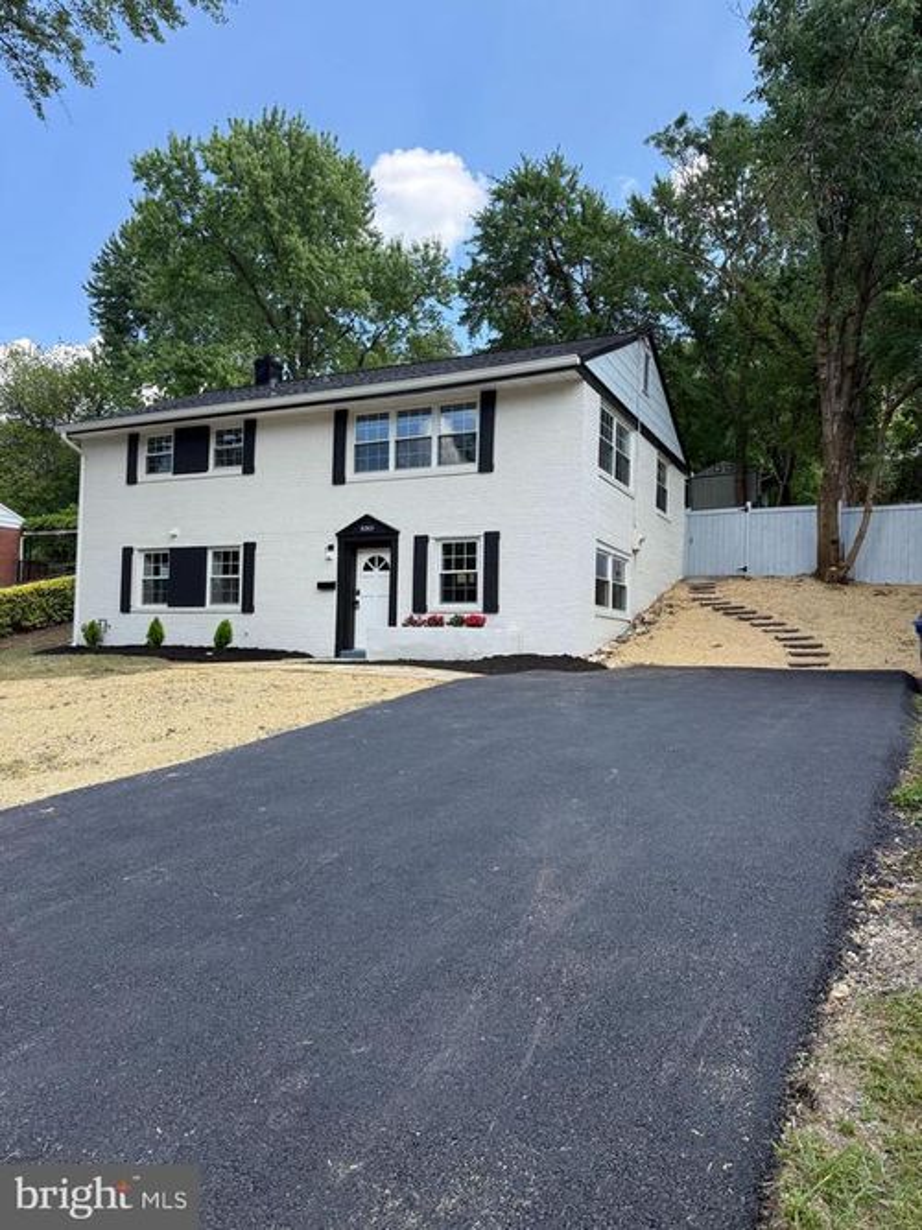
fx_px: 853
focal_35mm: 24
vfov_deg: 71.6
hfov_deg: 56.8
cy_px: 615
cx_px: 461
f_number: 1.78
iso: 100
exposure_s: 1/1689
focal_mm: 6.76
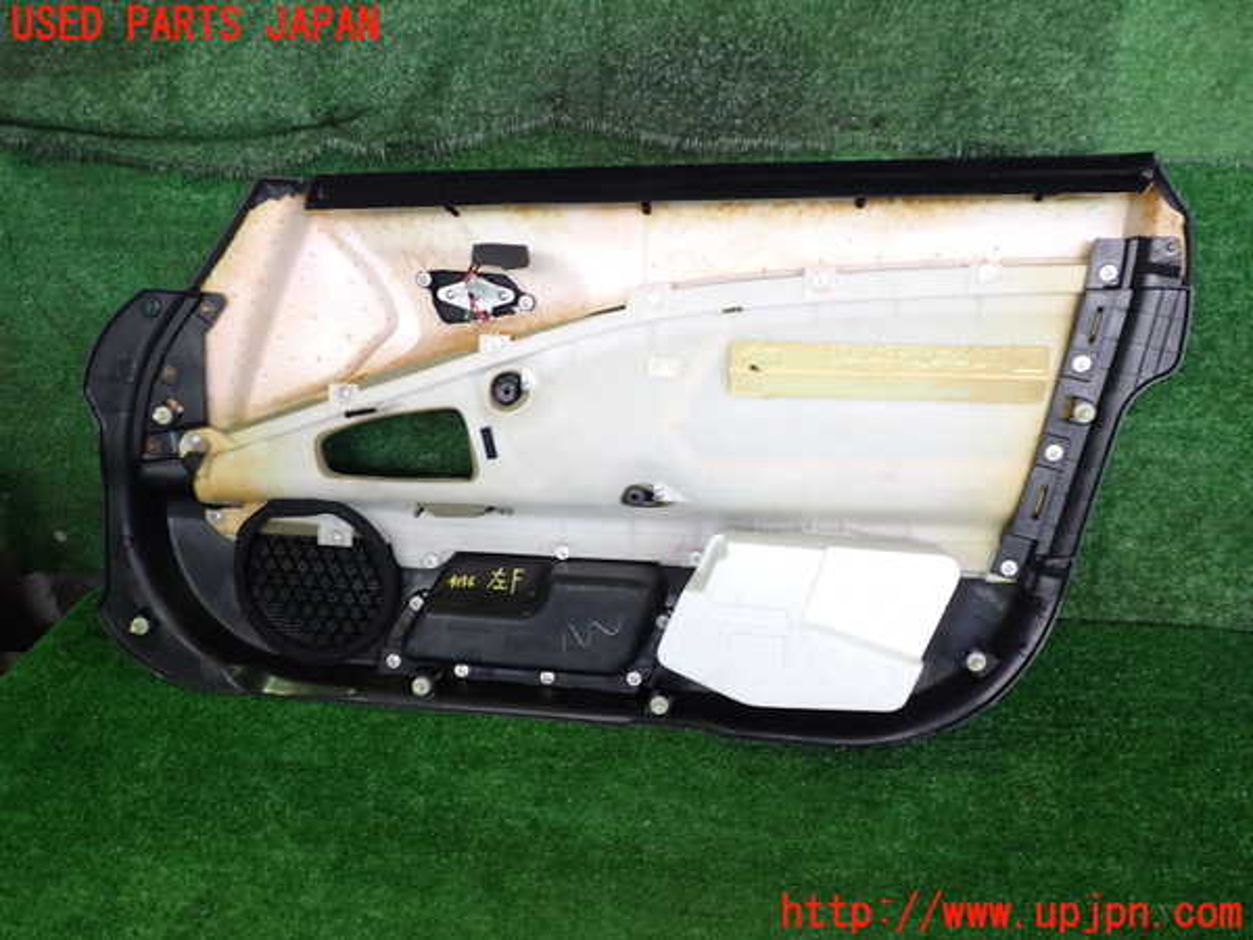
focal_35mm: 30
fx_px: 1086
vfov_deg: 46.8
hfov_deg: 60.0
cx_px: 626
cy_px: 470
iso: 200
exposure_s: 1/40
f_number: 2.3
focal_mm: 5.4
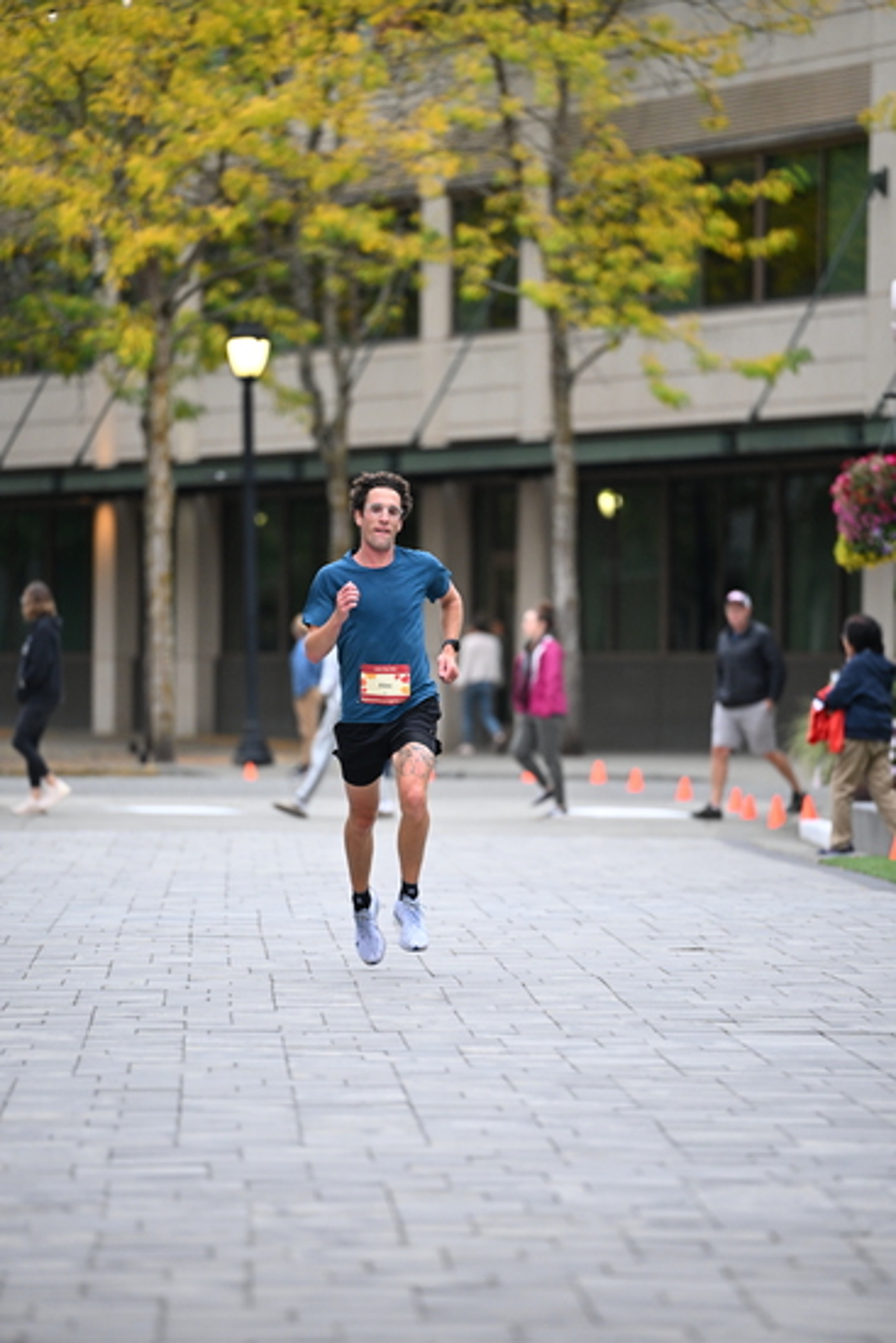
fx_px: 7461
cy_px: 672
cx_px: 448
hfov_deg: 6.9
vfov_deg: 10.3
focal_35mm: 200
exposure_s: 1/800
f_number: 2.8
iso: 1600
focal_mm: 200
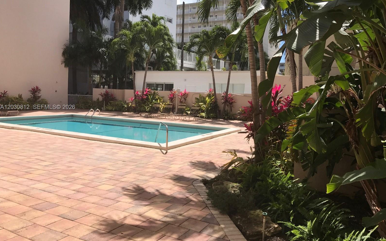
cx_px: 194
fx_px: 316
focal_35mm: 30
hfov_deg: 62.9
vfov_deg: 41.8
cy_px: 107
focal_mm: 3.99
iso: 20
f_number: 1.8
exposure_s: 1/2994
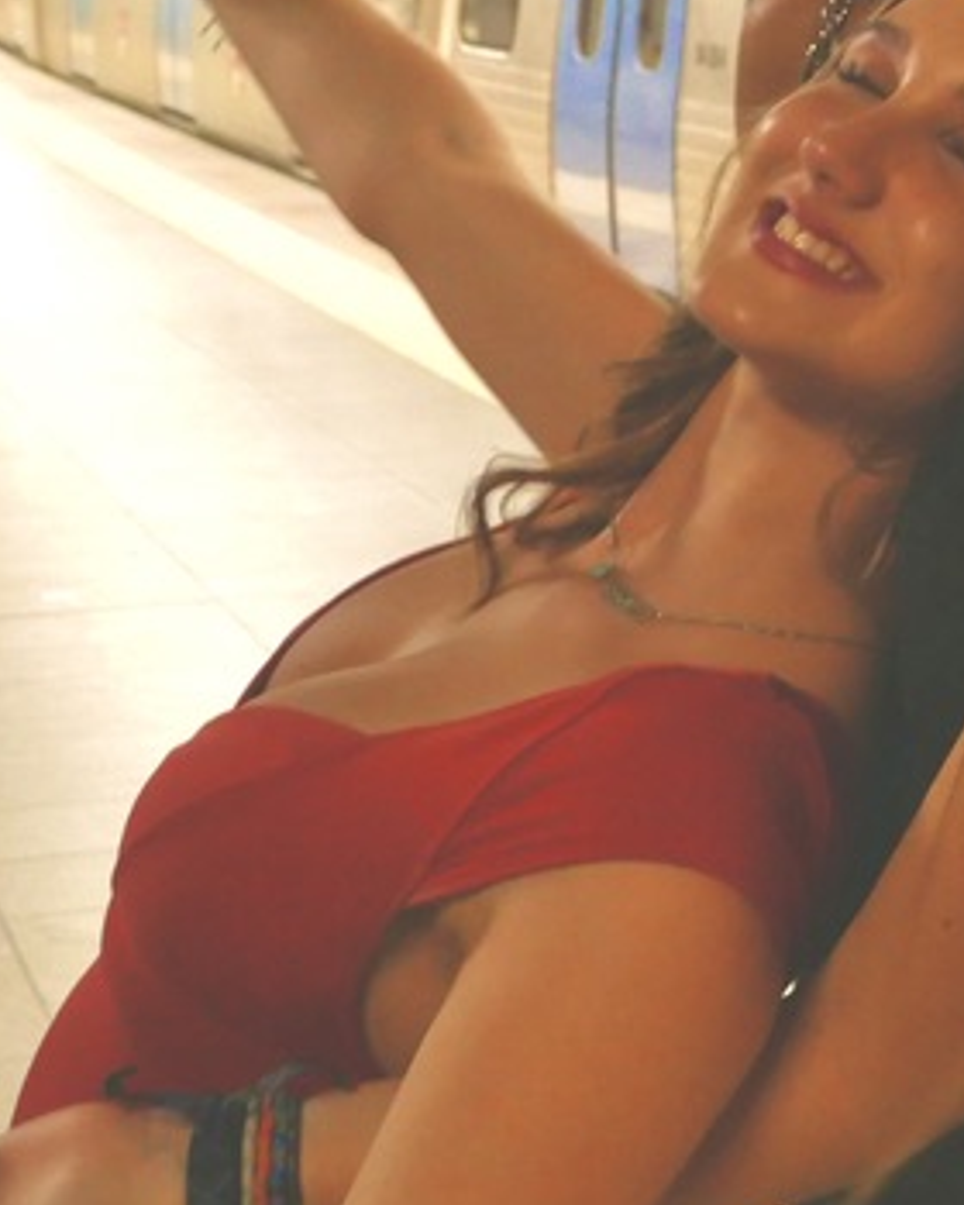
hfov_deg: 14.8
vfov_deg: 19.2
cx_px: 1405
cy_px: -28
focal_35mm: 97
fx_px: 3459
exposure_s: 1/125
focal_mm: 17
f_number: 4
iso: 1600
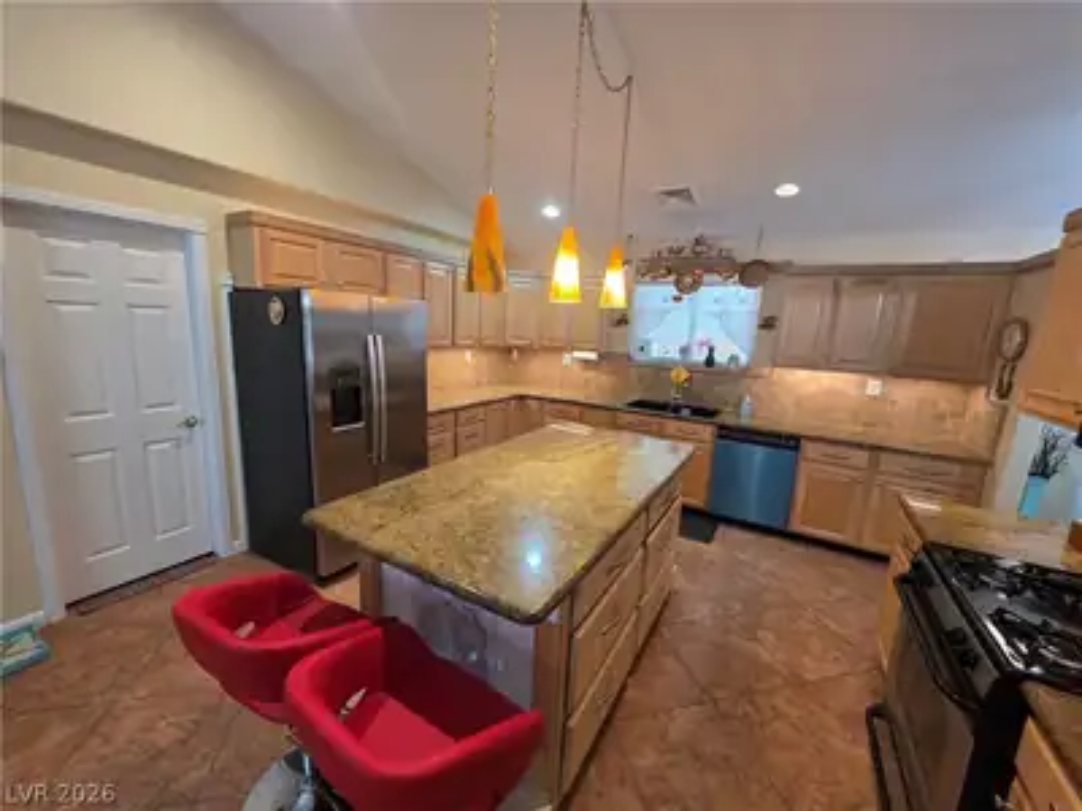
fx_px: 406
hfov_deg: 106.2
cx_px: 541
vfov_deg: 89.9
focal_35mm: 13
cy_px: 406
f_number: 1.9
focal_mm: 2.2
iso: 250
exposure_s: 1/60
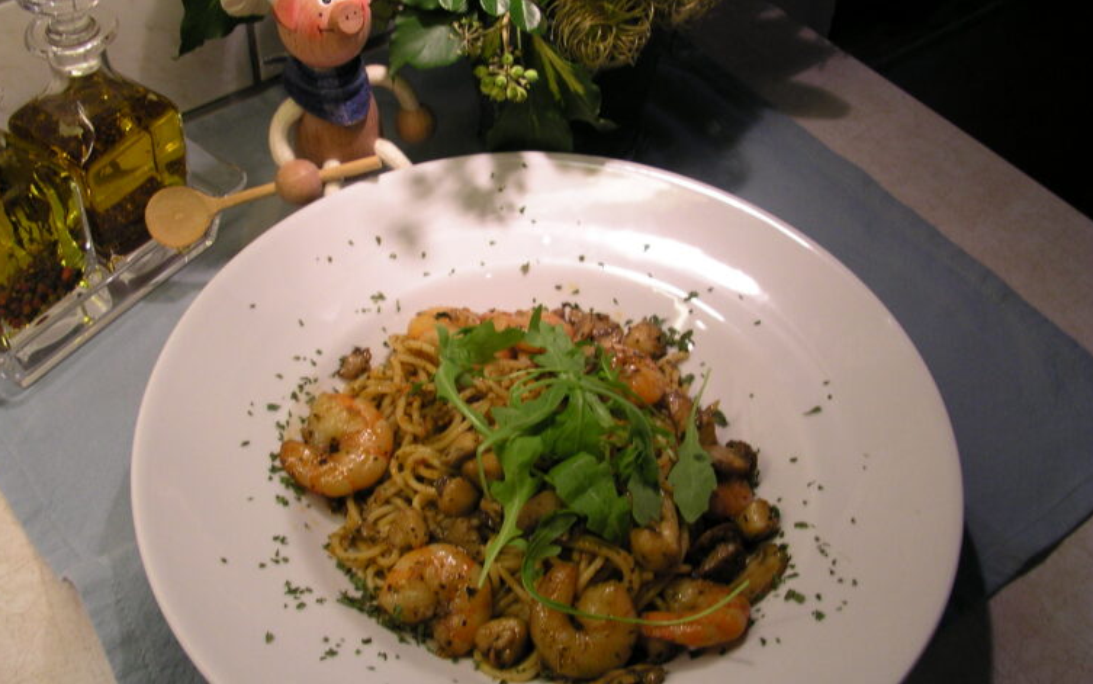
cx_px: 540
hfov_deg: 49.3
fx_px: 1192
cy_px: 347
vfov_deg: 32.0
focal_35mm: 40
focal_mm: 5.6
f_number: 2.7
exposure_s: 1/41.6
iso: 100
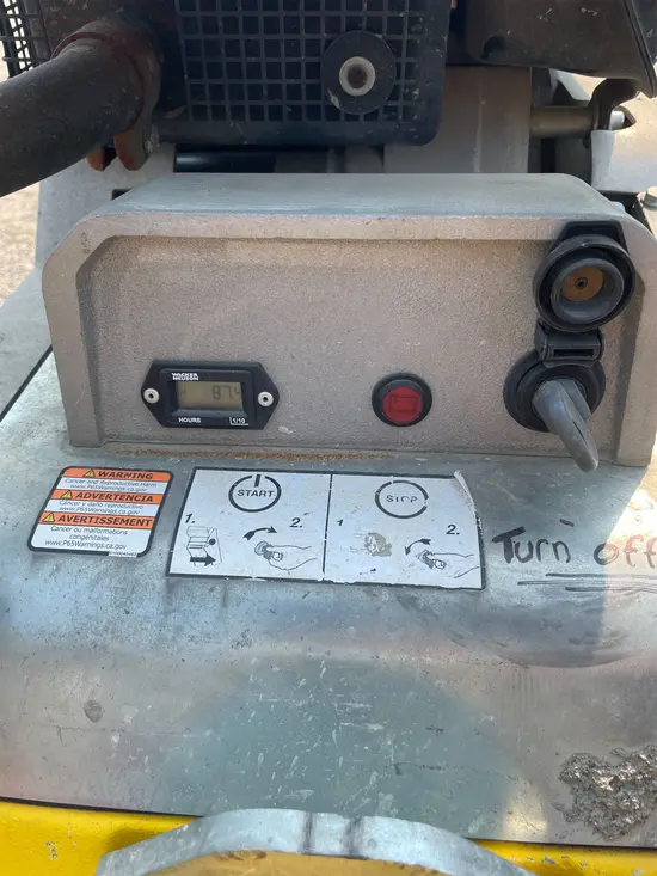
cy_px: 438
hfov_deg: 53.1
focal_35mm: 26
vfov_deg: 67.3
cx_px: 328
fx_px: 658
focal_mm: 4.2
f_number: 1.6
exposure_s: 1/1062
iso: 32
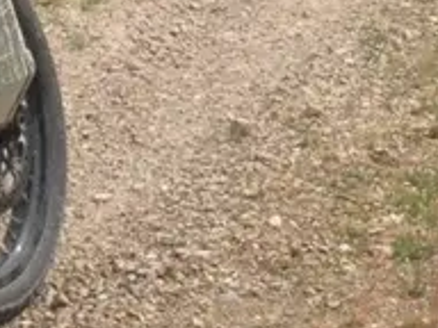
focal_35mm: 206
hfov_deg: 9.6
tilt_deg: -7.3
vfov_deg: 7.2
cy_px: -73
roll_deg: -0.6
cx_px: 57
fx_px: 2607
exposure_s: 1/951
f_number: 2.4
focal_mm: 4.12
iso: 50
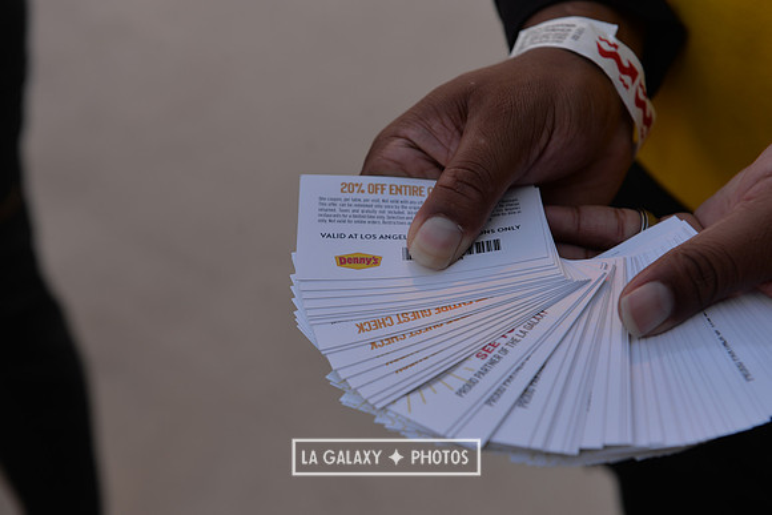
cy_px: 258
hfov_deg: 36.2
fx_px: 1180
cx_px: 386
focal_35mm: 55
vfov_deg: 24.6
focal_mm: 55
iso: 100
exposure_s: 1/250
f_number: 5
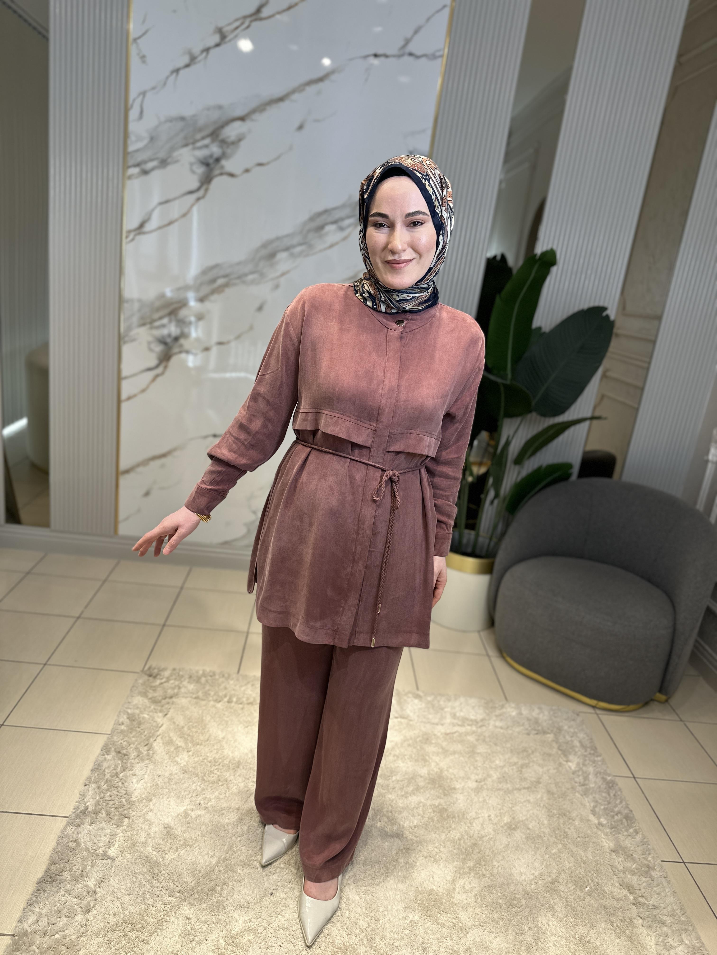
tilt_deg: -16.6
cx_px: 358
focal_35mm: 24
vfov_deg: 71.6
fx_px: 663
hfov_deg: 56.8
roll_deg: -7.9
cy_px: 478
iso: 80
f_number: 1.78
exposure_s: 1/309
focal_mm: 6.86
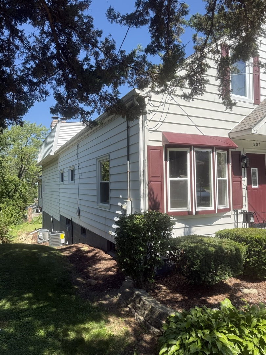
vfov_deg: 71.6
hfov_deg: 56.8
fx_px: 246
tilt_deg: +2.8
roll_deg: +0.5
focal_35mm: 24
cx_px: 133
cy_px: 178
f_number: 1.78
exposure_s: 1/2525
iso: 80
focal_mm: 6.76
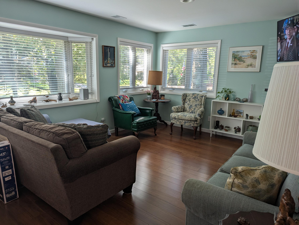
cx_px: 150
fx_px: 208
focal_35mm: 24
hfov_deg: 71.5
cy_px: 112
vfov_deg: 56.9
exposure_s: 1/47.7
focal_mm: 6.81
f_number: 1.85
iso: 38
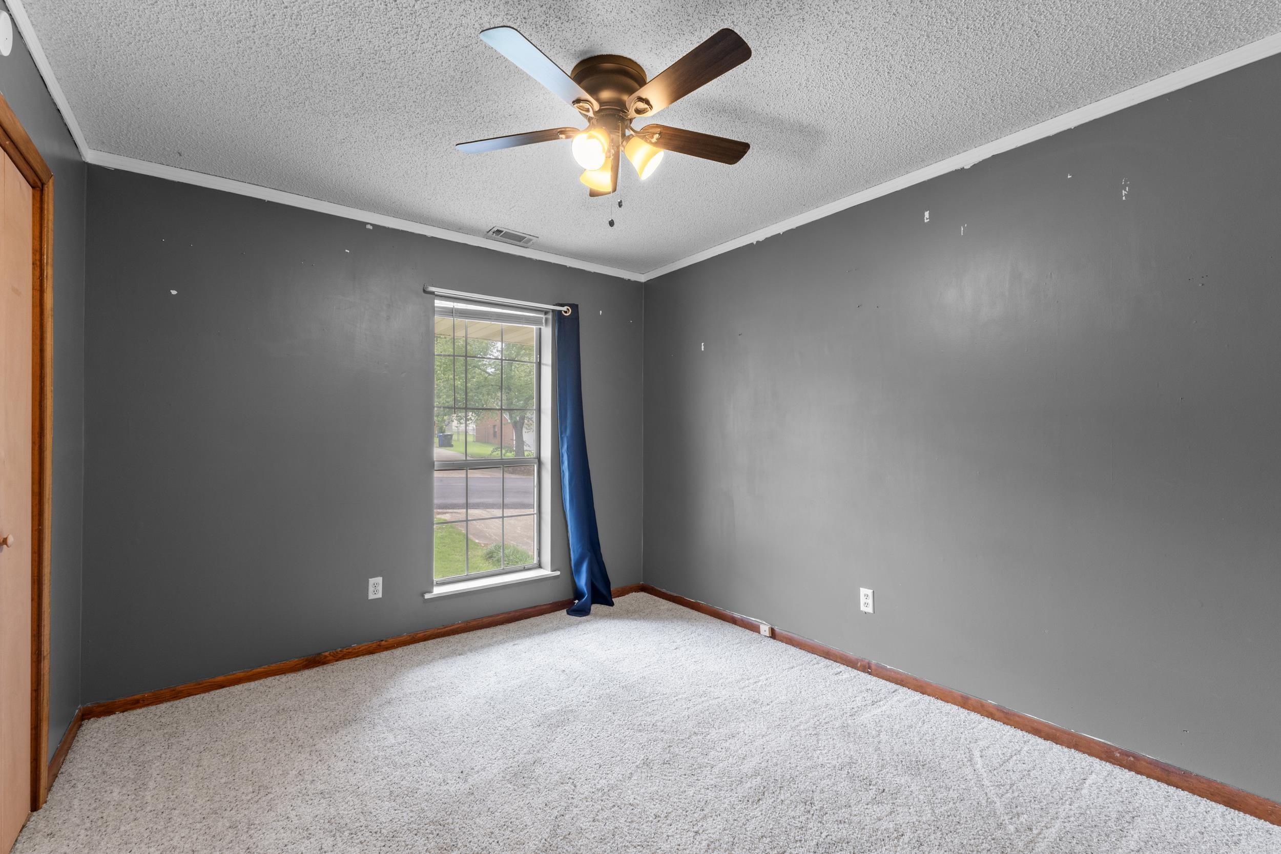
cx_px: 640
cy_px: 427
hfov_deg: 100.4
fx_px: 534
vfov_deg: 77.3
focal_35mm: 15
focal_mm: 10
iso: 160
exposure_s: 1.3
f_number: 9
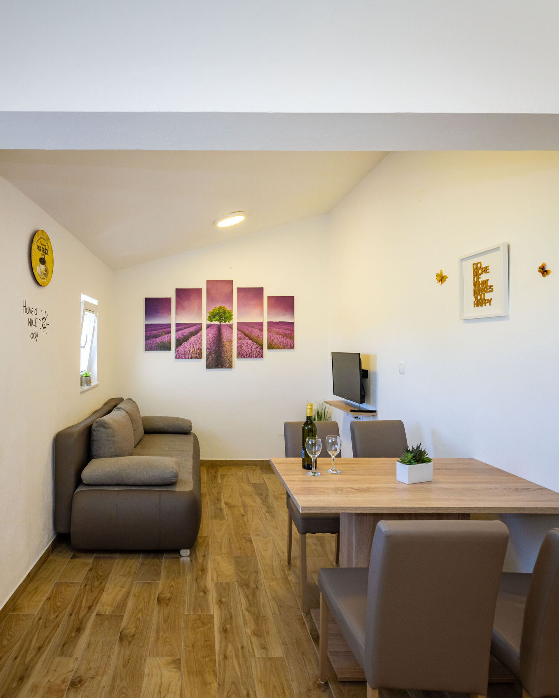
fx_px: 414
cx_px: 202
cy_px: 352
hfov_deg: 66.8
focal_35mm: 20
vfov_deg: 80.4
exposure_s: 1/100
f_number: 7.1
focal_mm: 14
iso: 800
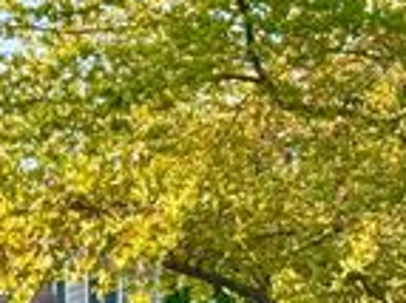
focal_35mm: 182
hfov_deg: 10.5
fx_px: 2133
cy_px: 270
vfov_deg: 8.1
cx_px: -182
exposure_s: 1/559
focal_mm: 5.96
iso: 32
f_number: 1.6
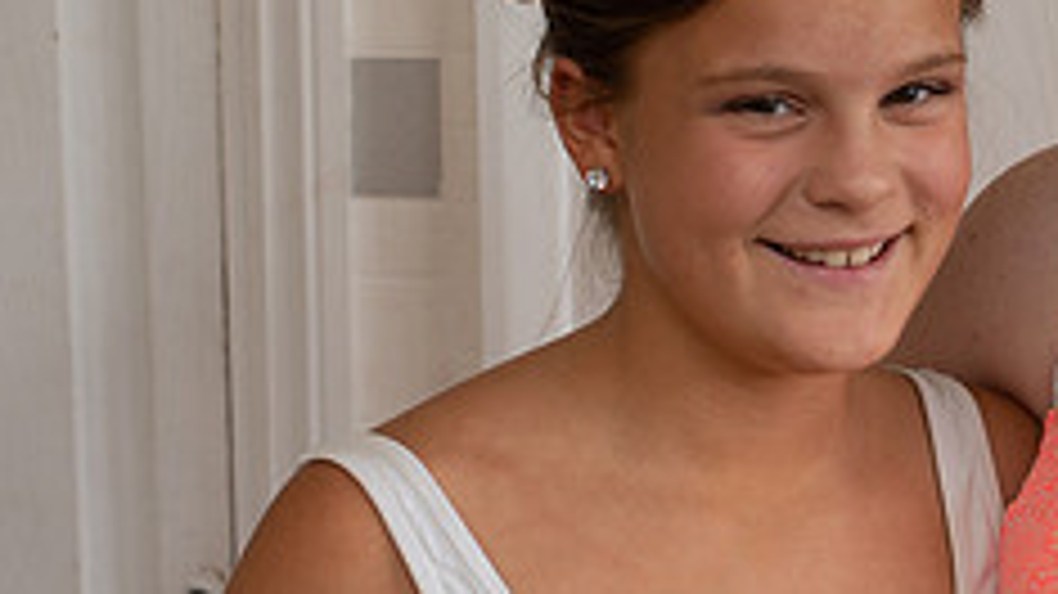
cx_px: 951
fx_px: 3646
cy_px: 165
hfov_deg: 16.3
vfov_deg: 9.3
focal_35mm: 130
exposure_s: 1/100
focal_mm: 35
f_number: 3.2
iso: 100
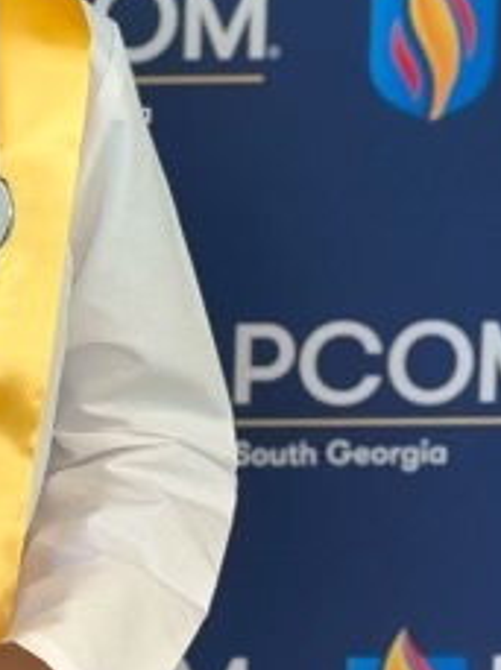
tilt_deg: -8.6
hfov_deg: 15.3
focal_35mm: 91
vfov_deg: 21.6
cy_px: 284
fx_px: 1761
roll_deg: +1.5
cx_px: -182
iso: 64
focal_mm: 5.1
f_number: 1.6
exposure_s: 1/51
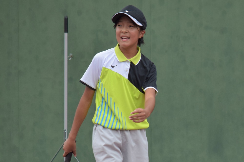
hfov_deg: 6.5
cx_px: 122
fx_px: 2134
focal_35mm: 315
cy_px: 81
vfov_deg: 4.4
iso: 640
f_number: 5.3
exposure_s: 1/1600
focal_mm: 210
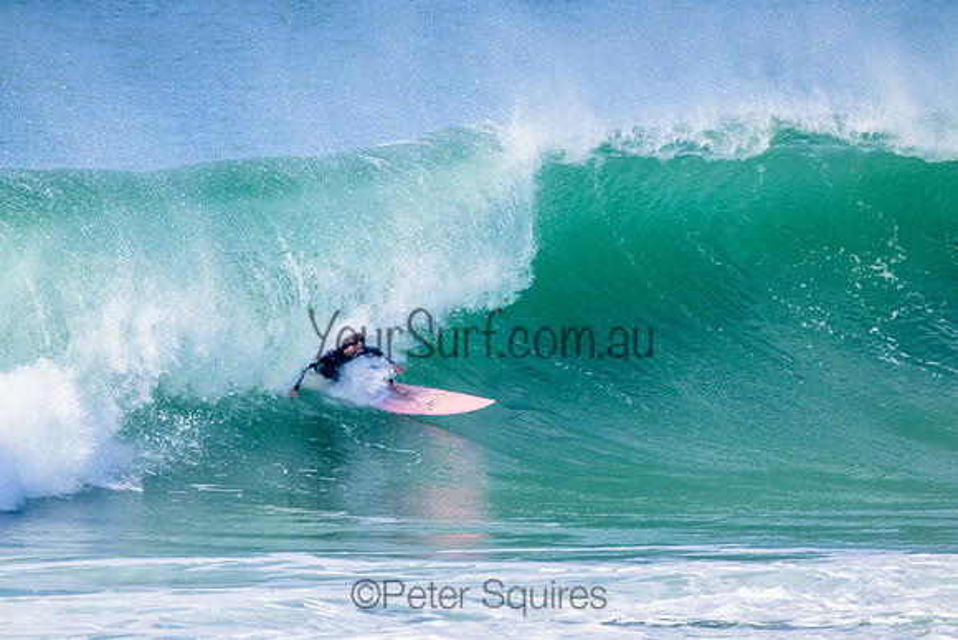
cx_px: 479
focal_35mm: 800
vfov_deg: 1.7
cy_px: 320
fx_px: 21293
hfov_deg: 2.6
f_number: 11
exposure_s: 1/2000
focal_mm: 800
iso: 2000
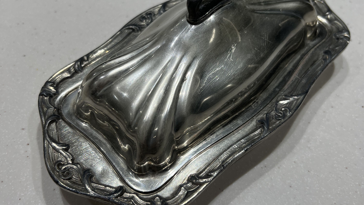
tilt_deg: -50.4
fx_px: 367
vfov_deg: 31.1
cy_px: 78
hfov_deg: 52.8
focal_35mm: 38
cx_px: 183
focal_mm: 5.7
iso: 32
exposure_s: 1/100
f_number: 1.5
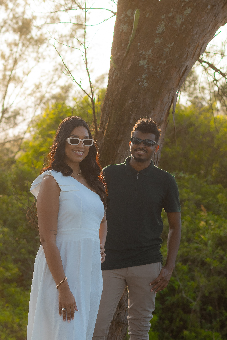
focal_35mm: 128
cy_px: 170
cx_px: 114
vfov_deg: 16.1
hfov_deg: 10.8
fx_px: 1206
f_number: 5.6
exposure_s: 1/320
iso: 250
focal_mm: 85
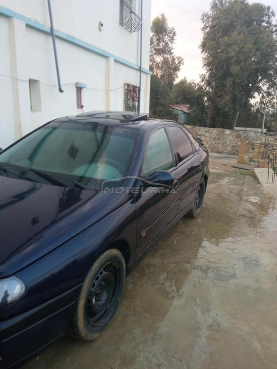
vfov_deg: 65.3
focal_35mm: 27
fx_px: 288
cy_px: 184
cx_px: 138
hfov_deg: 51.4
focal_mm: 3.79
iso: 177
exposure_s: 1/33.3
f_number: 2.2
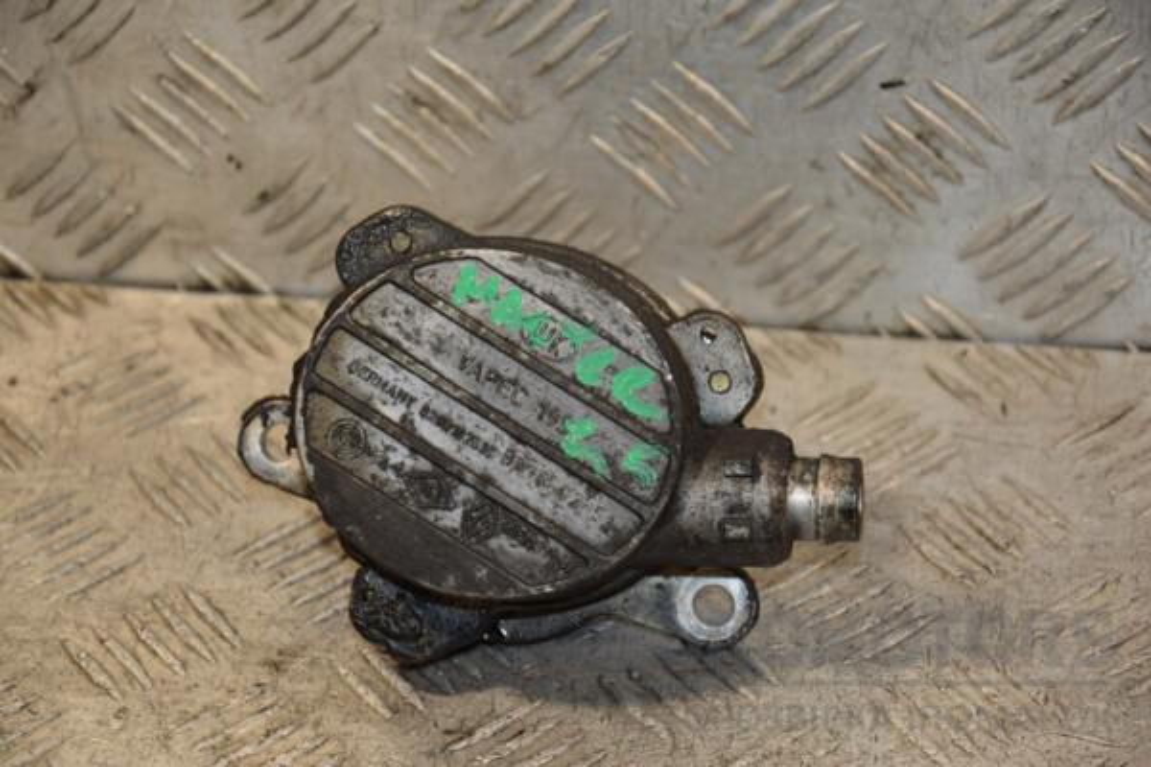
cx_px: 576
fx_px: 4316
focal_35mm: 135
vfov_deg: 10.2
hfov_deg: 15.2
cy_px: 384
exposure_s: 1/160
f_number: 5.6
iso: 800
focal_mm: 90
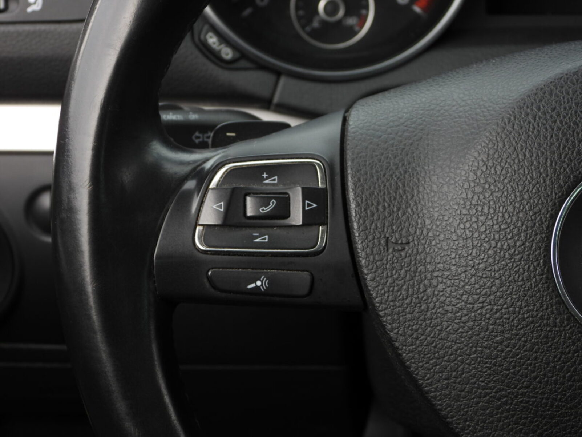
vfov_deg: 12.9
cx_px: 291
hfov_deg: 17.1
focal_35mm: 115
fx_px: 1934
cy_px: 218
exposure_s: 1/125
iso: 100
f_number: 4
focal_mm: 20.7
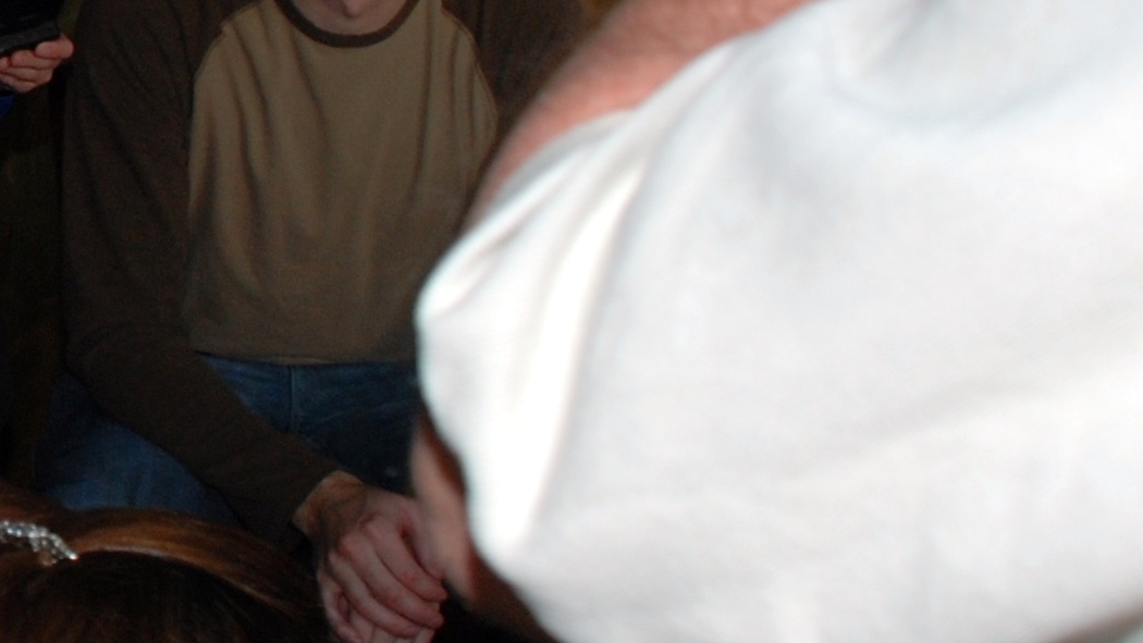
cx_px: -521
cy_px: 21
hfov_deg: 16.9
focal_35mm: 116
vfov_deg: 10.4
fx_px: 3516
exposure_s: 1/60
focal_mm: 20
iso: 200
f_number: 4
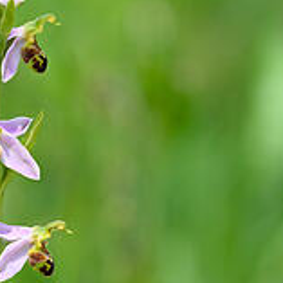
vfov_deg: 4.1
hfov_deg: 4.1
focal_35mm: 427
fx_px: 3950
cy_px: 264
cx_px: -1
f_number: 4
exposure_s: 1/160
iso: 100
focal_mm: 90
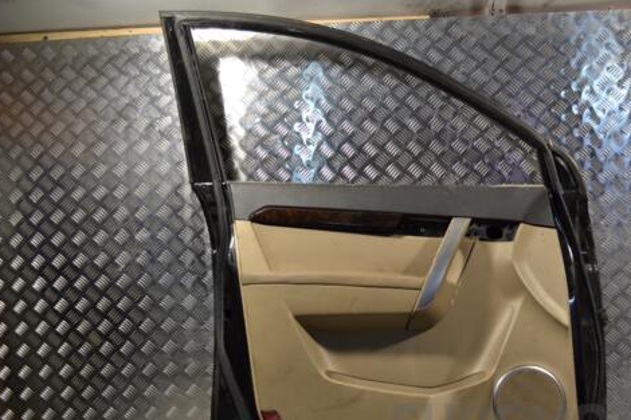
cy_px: 246
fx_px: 806
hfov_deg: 42.6
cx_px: 367
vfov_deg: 29.2
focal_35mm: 46
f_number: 4
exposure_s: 1/50
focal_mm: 24
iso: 100
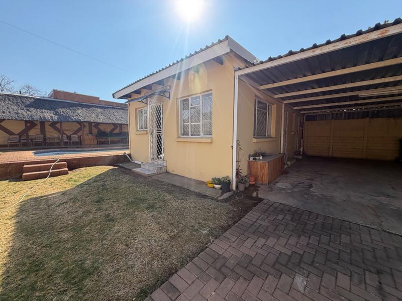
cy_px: 150
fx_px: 163
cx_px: 201
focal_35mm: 14
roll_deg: +2.8
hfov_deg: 102.1
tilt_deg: -2.0
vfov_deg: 85.7
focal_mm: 2.22
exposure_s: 1/664
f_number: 2.2
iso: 40
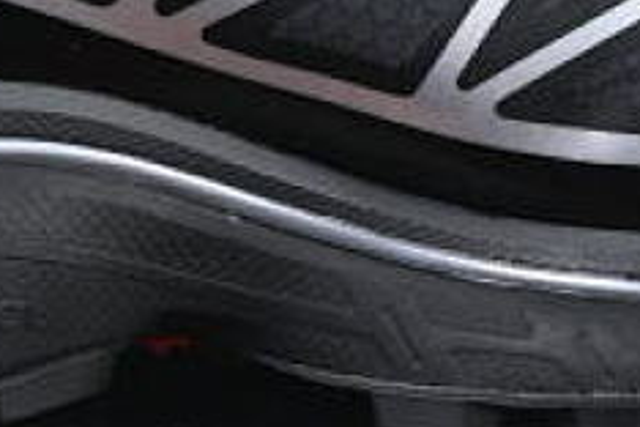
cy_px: -178
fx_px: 6151
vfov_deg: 4.0
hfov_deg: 6.0
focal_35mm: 346
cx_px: 342
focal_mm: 50
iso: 160
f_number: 6.3
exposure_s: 1/50
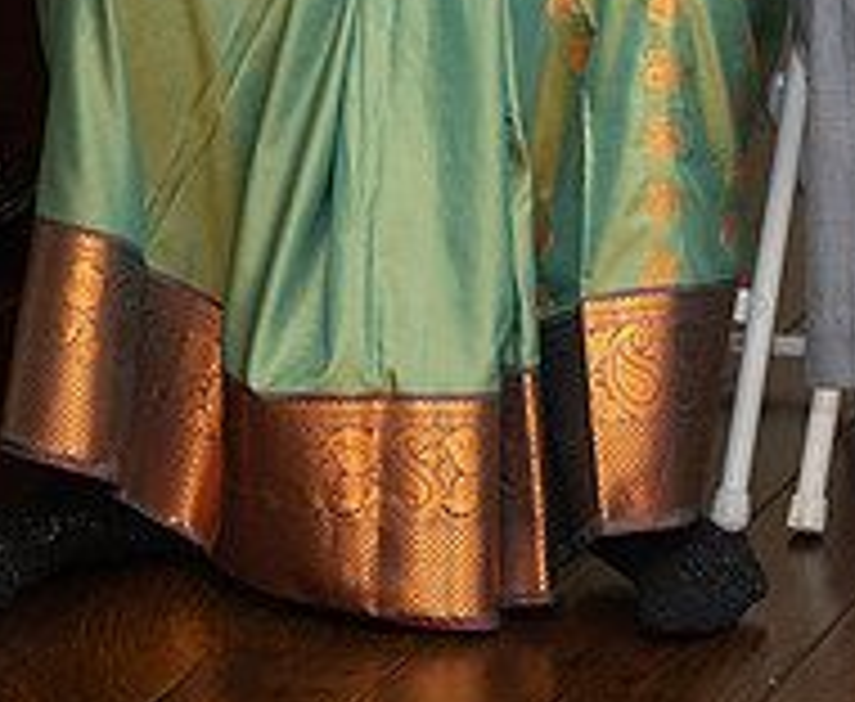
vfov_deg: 6.1
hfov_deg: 7.4
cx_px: 1183
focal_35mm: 256
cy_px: -110
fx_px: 6545
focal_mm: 70
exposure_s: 1/200
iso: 500
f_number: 2.8
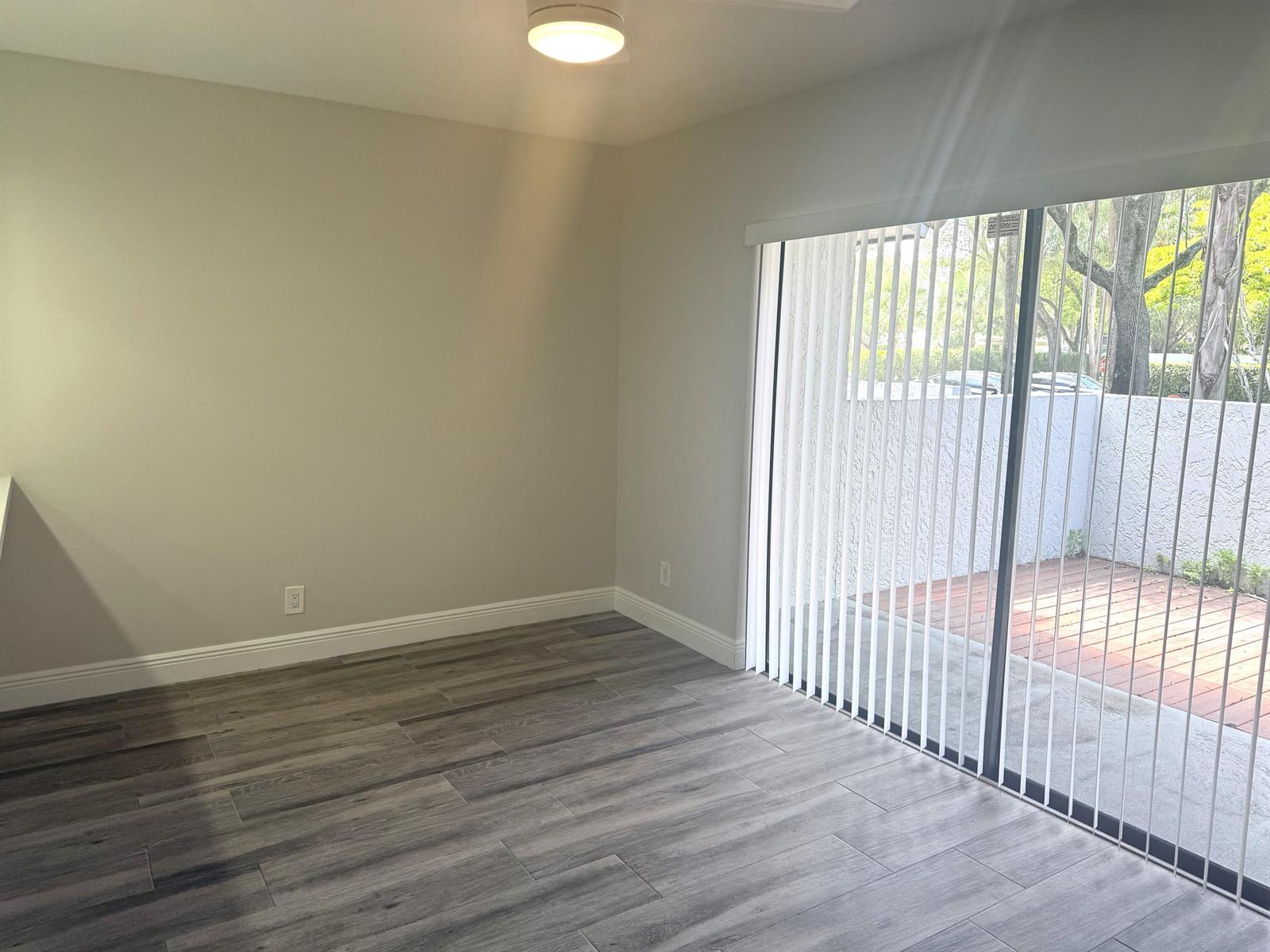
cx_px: 635
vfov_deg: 56.8
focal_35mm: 24
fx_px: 881
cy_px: 476
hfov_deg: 71.6
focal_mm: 6.76
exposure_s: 1/188
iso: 80
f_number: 1.78
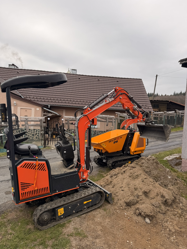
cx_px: 94
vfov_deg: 71.6
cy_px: 124
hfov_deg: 56.8
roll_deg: -3.9
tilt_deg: -1.5
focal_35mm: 24
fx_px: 173
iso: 80
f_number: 1.78
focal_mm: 6.76
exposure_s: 1/2299
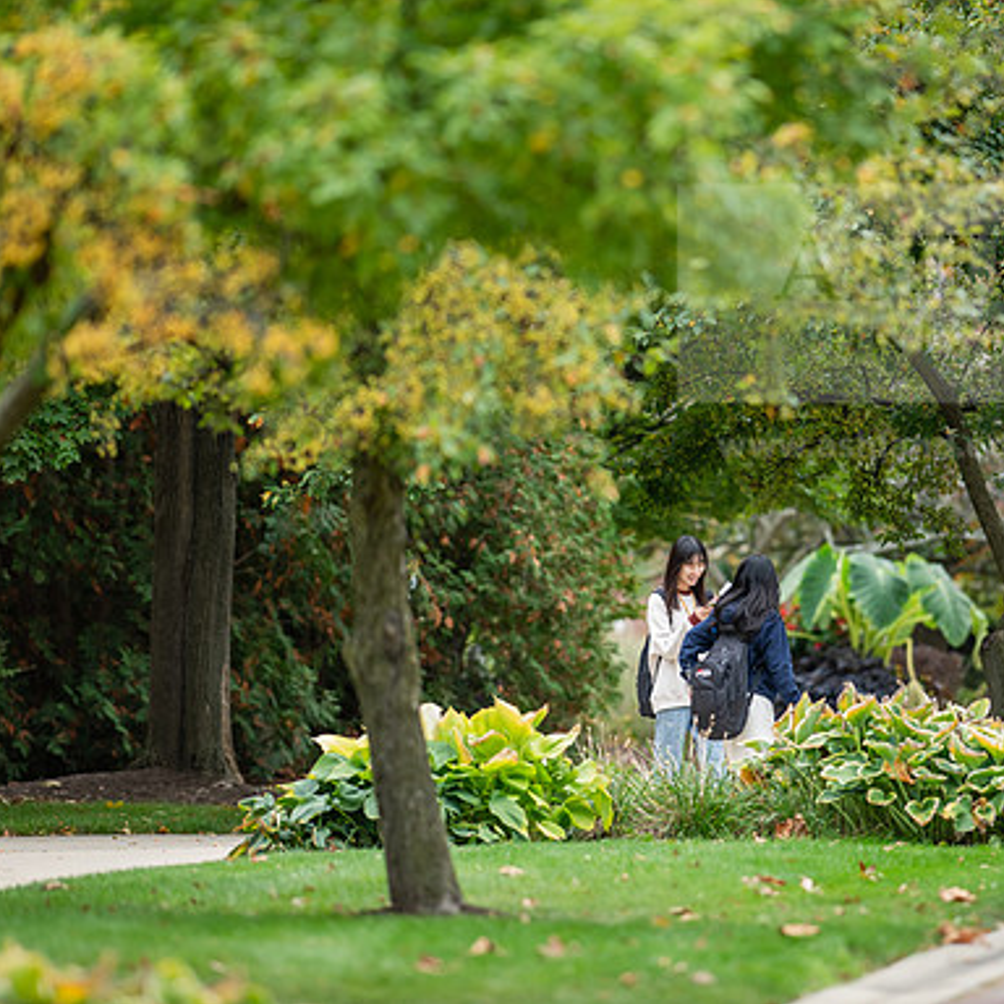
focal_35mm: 385
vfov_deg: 4.6
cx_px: 599
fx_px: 12633
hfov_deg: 4.6
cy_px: 501
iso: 320
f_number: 3.2
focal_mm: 300
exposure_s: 1/400
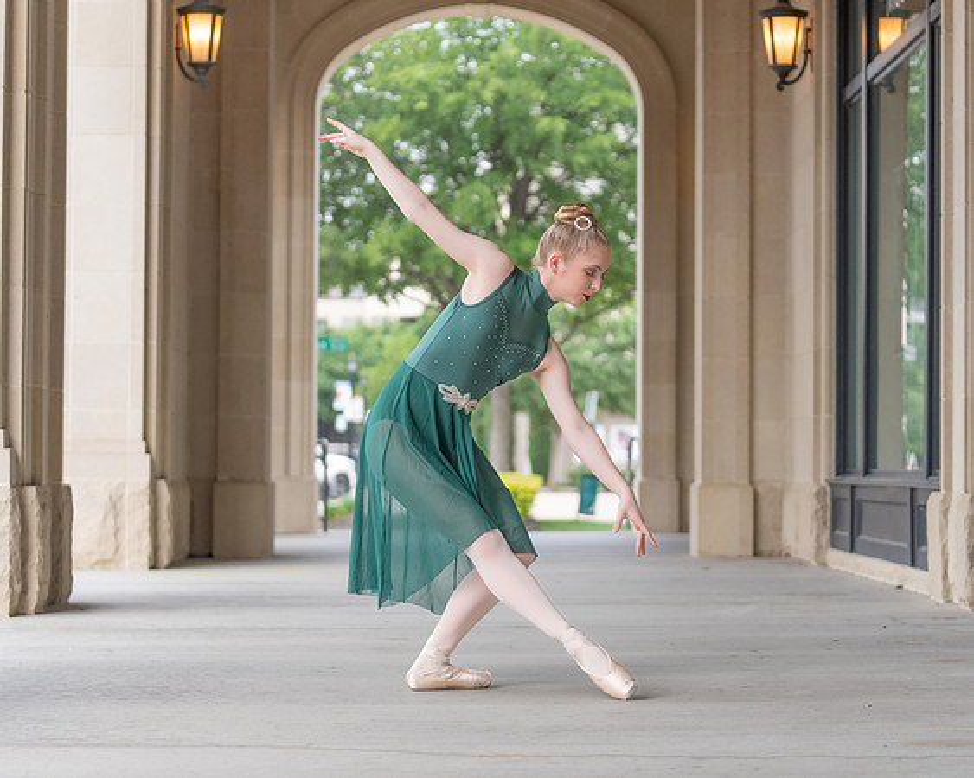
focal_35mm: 84
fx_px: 2434
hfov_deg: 22.6
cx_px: 479
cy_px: 390
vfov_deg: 18.2
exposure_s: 1/320
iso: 400
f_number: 2.8
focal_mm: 70
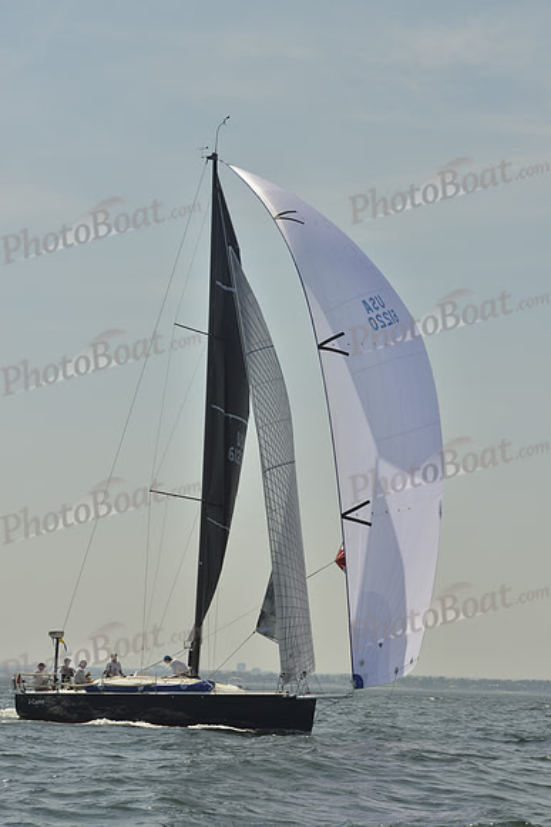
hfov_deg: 14.9
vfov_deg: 22.1
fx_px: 2111
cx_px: 276
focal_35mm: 92
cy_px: 414
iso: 200
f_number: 9
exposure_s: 1/1250
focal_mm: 92
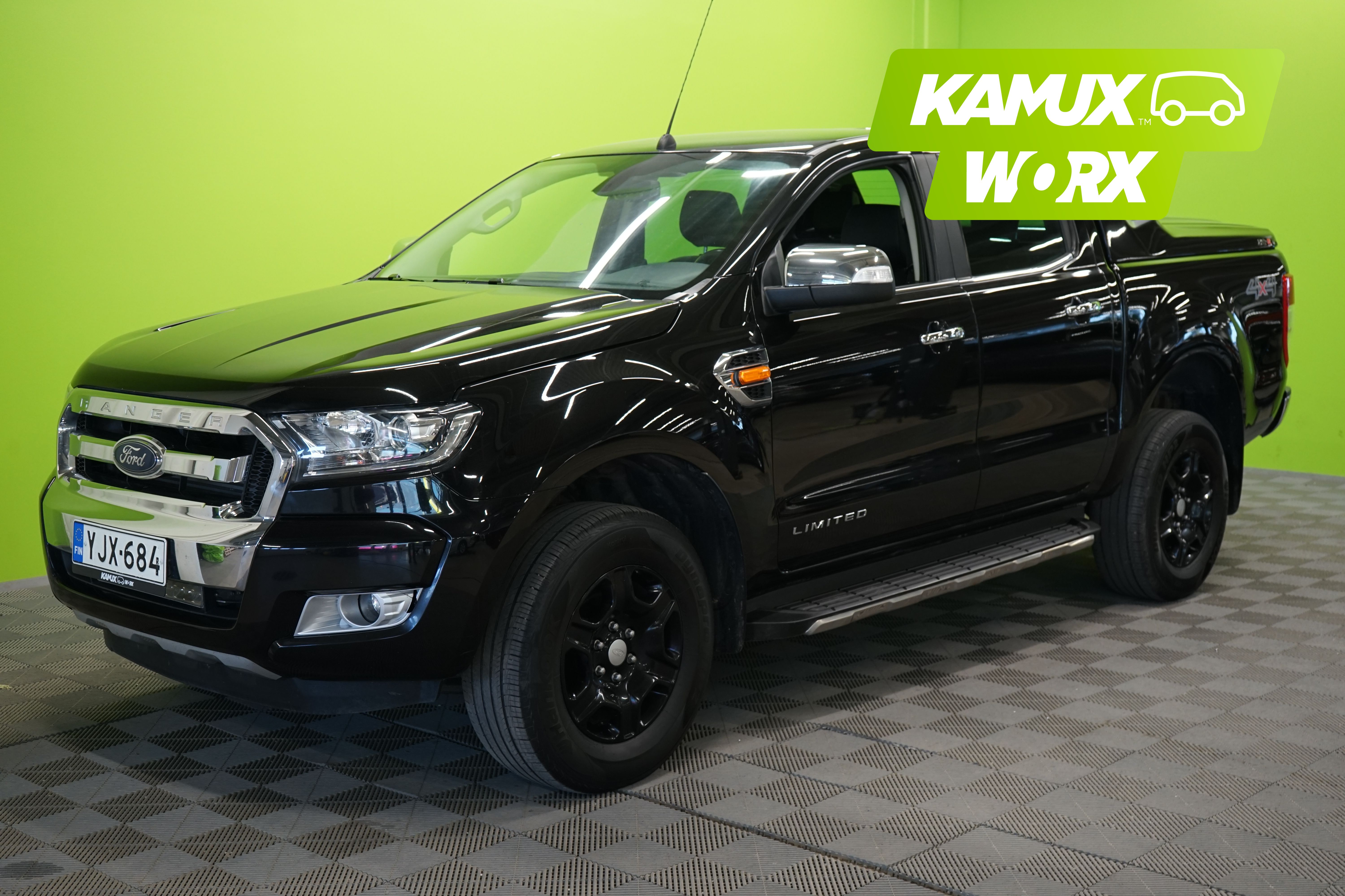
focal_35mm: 44
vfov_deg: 30.5
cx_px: 672
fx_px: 1644
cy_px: 448
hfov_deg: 44.5
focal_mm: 44
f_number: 6.3
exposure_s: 1/40
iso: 800
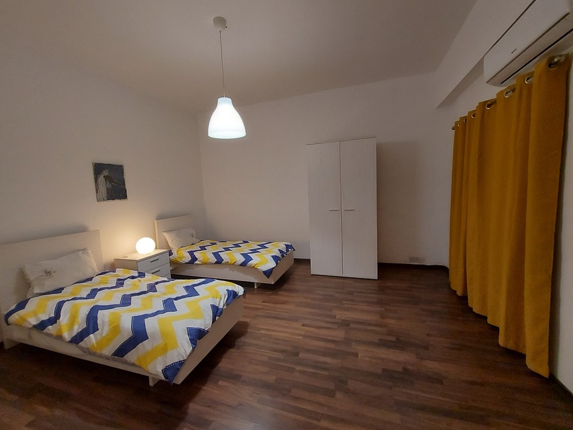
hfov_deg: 102.0
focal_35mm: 14
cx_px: 278
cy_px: 215
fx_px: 232
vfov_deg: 85.7
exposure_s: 1/50
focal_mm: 1.74
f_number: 2.2
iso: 320
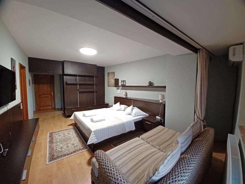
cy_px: 92
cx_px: 122
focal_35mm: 13
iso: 200
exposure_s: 1/25
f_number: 2.2
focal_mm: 1.42
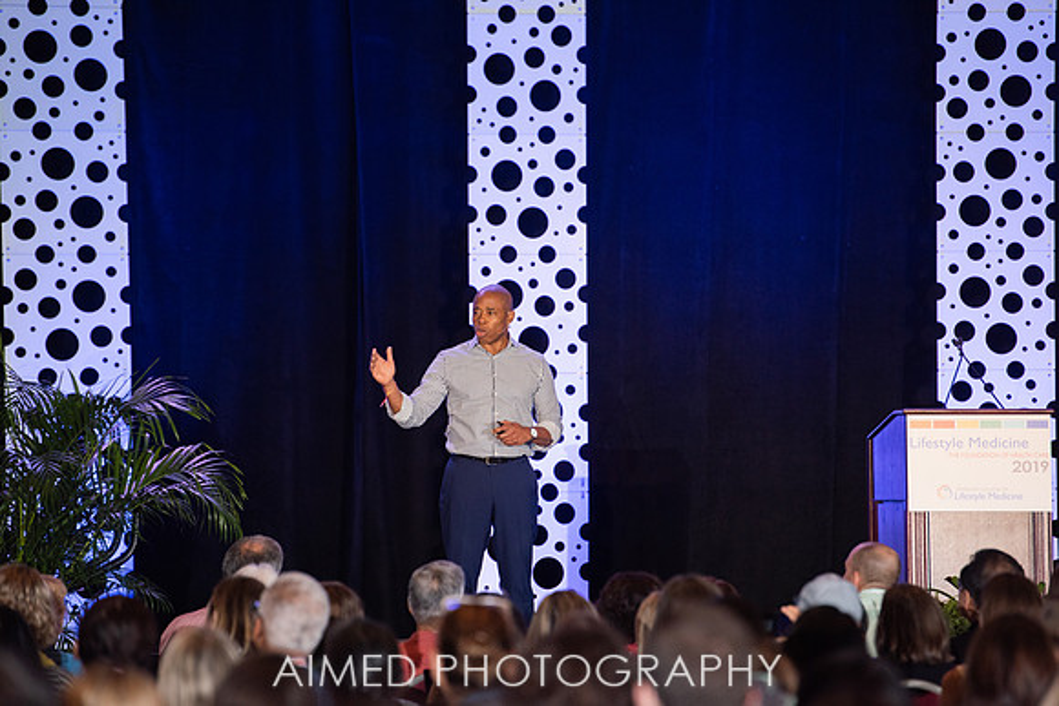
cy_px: 353
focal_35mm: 202
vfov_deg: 6.8
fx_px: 5942
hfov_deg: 10.2
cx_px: 527
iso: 1000
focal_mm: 200
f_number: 4.5
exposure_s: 1/200
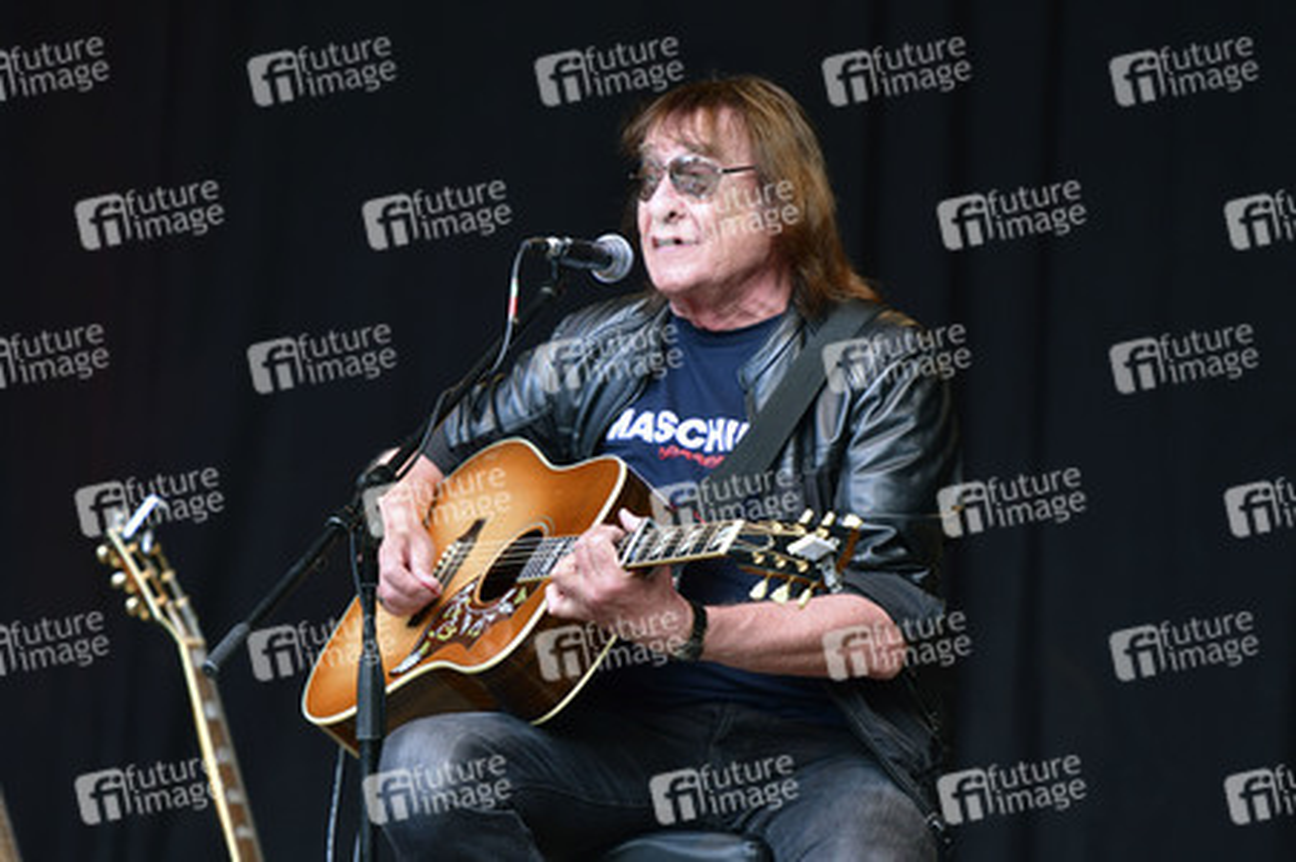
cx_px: 648
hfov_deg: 8.3
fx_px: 8885
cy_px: 431
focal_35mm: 247
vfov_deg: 5.6
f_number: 2.8
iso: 450
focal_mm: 165
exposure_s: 1/400
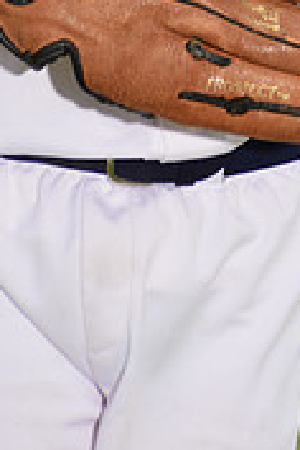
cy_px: -285
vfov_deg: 3.7
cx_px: 159
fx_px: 6974
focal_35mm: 558
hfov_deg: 2.5
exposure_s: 1/200
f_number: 11
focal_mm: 170
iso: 125
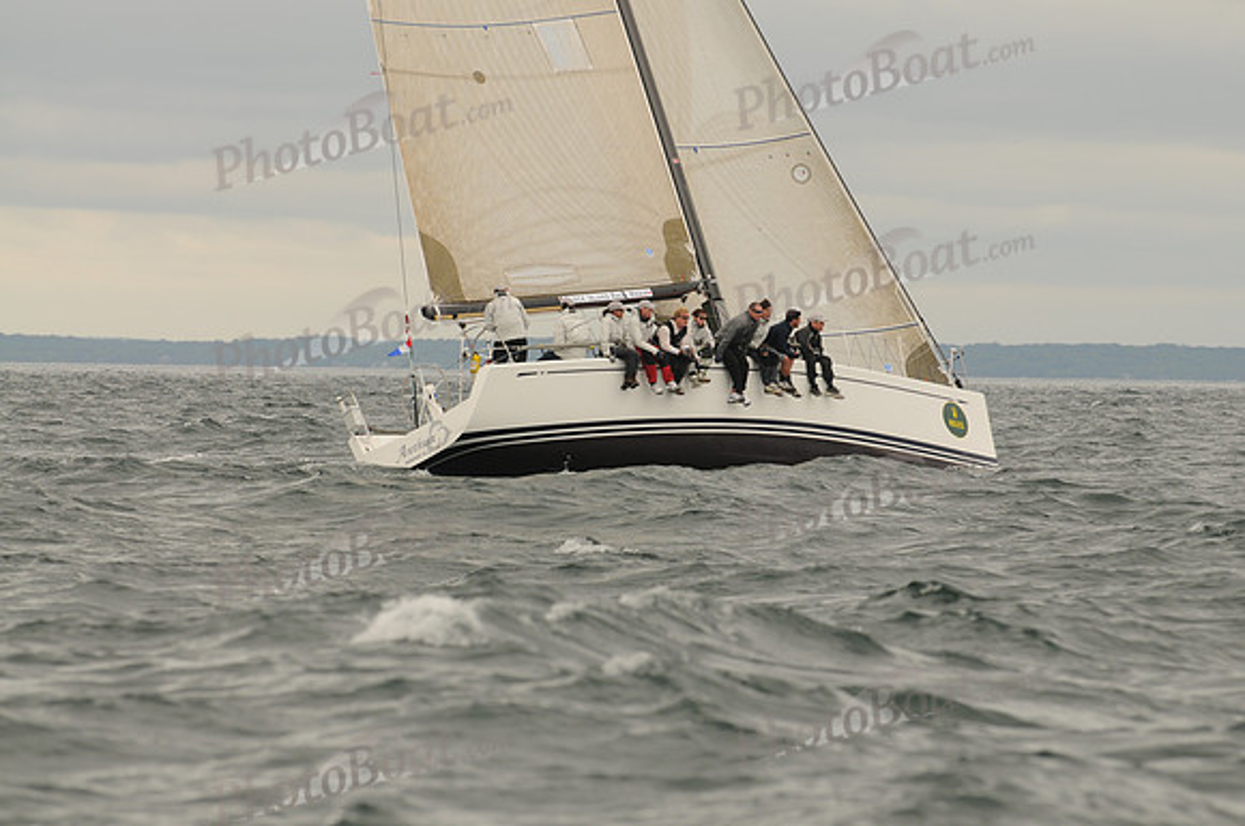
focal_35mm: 300
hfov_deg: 6.9
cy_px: 413
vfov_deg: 4.6
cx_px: 622
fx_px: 10360
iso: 200
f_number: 5.6
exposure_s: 1/640
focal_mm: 200
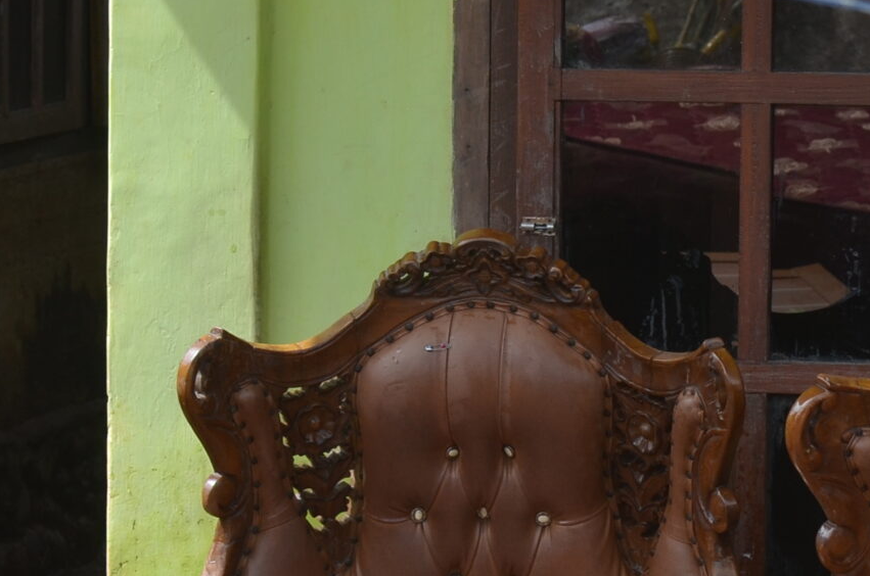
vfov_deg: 4.3
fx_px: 7622
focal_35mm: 316
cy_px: 675
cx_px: 1239
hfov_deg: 6.5
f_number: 5.6
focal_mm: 70
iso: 200
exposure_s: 1/640
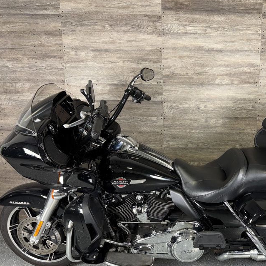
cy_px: 154
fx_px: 296
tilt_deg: -9.6
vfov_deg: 48.3
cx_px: 191
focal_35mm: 34
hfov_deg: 47.1
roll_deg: +0.1
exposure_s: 1/17
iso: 100
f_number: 1.78
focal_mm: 6.76
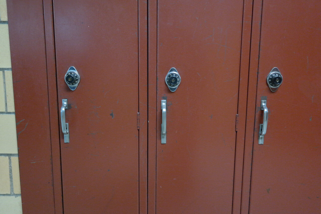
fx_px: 267
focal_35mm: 30
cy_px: 107
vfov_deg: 43.6
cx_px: 160
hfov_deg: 61.9
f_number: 3.5
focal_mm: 20
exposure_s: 1/30
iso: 3200
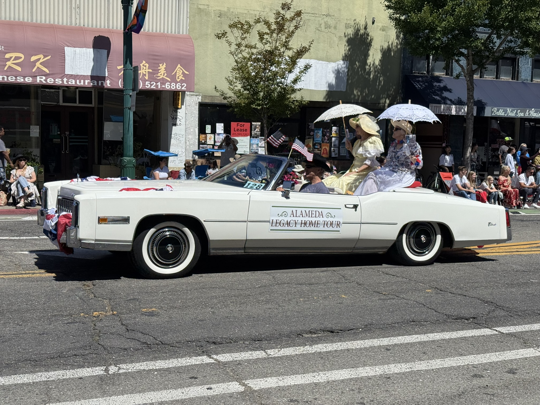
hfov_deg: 39.7
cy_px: 202
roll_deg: -2.3
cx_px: 270
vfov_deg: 30.3
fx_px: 749
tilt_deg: -3.2
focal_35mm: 48
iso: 64
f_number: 1.78
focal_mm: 6.76
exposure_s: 1/7143
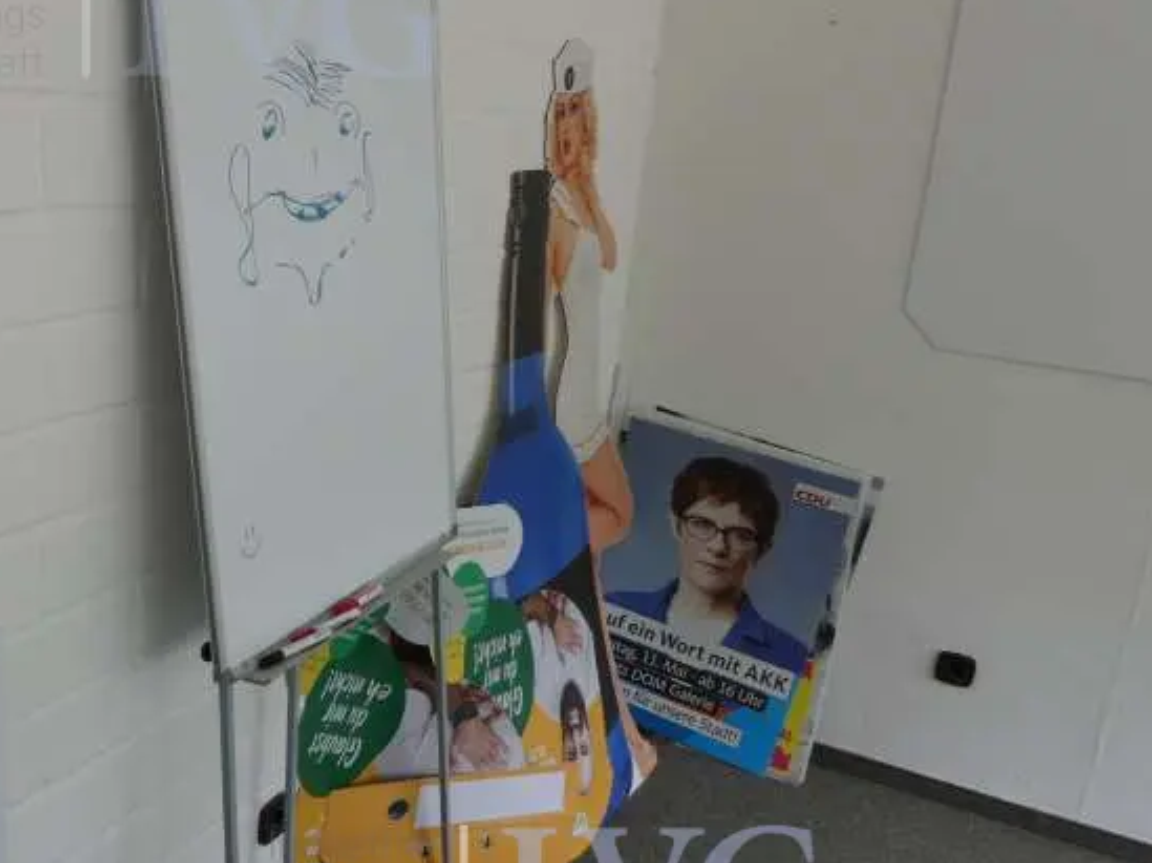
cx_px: 321
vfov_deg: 40.6
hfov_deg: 50.9
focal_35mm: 35
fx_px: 1164
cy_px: 451
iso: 125
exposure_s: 1/60
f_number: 3.3
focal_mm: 4.3
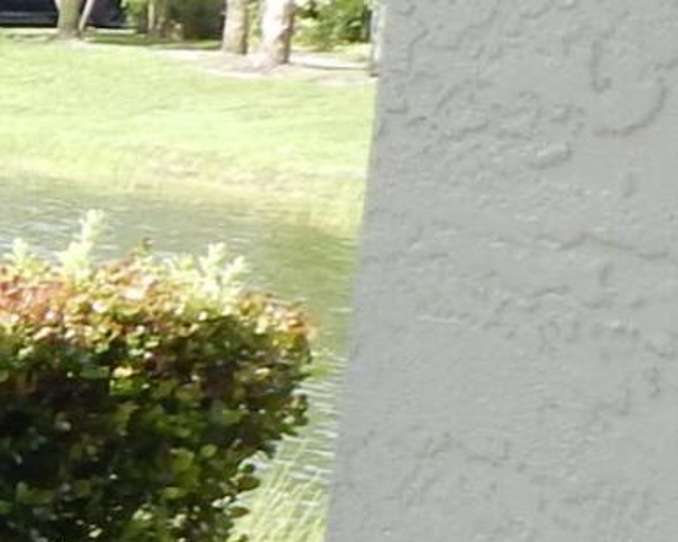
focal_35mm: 161
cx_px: -1840
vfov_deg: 9.6
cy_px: 367
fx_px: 3230
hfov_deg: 8.3
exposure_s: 1/400
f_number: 3
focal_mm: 4
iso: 125
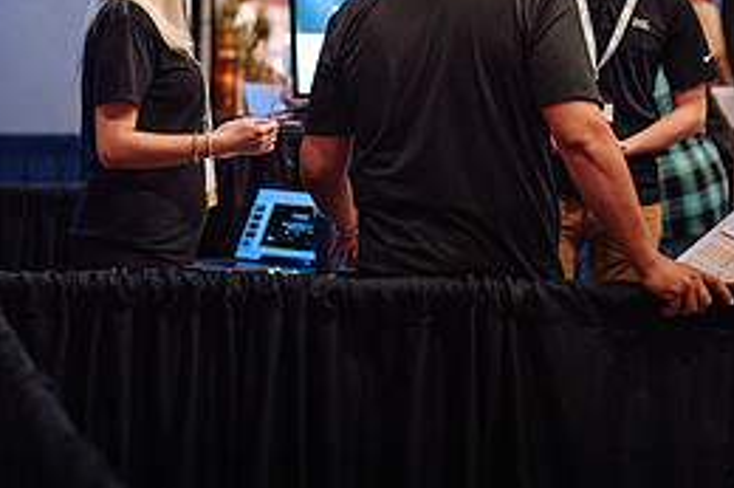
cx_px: 454
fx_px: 2649
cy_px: 64
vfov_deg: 10.5
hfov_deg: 15.8
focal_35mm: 130
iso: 2500
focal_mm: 50
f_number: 1.4
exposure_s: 1/800
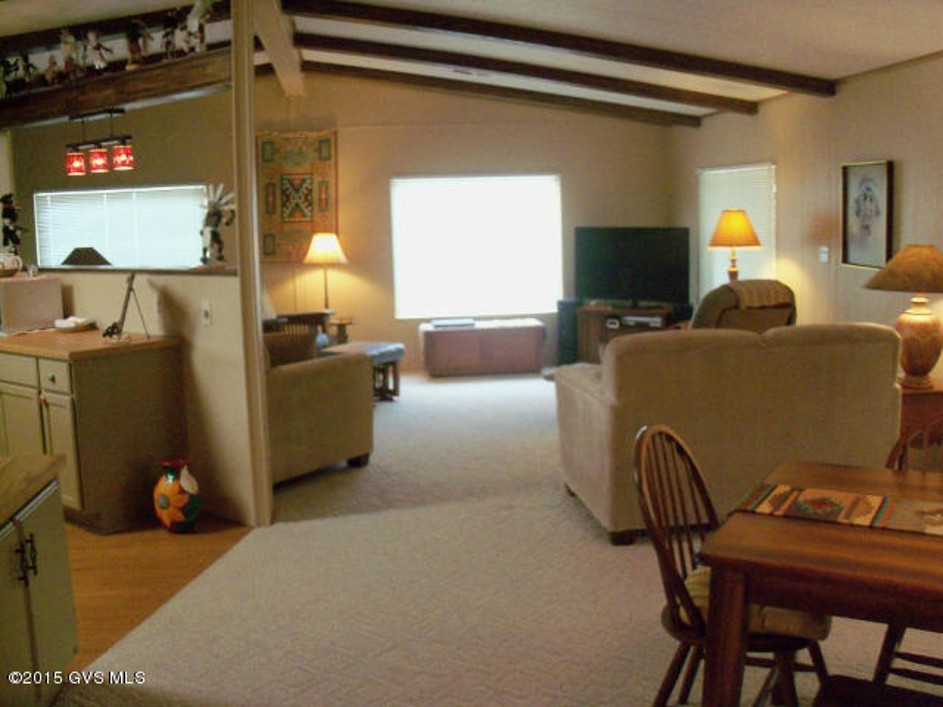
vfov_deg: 40.7
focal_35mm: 35
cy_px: 354
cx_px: 472
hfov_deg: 52.6
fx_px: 953
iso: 400
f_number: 3
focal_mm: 6.3
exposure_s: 1/30
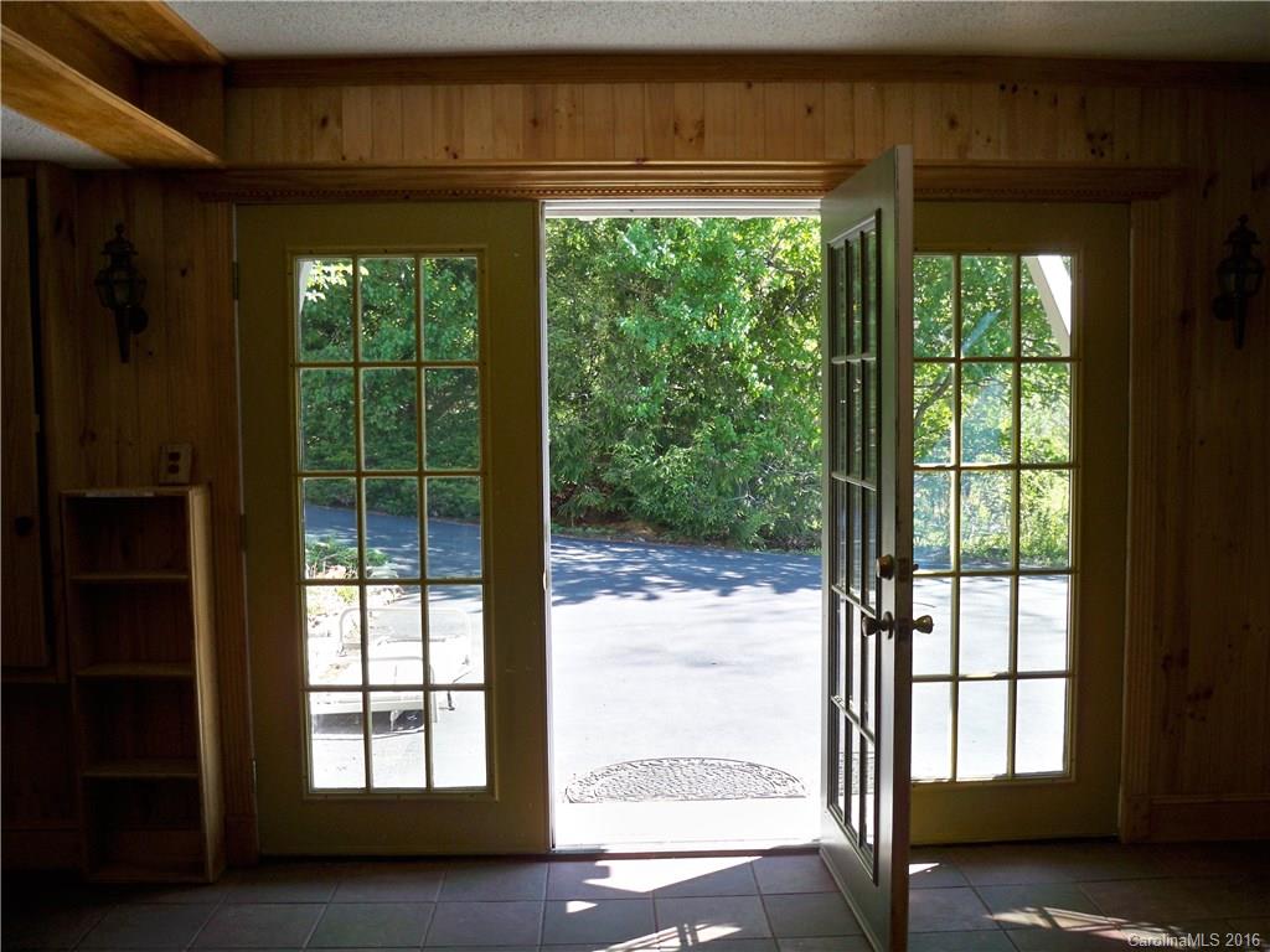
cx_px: 635
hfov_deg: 52.6
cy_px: 476
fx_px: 1284
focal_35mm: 35
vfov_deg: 40.7
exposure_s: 1/100
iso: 80
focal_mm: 6.3
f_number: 3.1
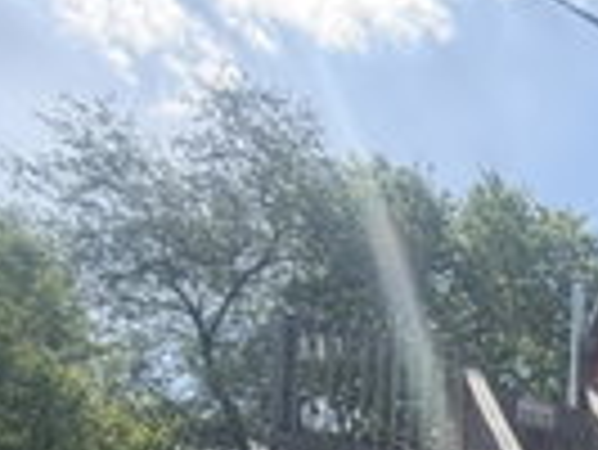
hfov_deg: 26.0
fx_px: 934
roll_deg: +1.4
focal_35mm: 54
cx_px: 899
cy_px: 630
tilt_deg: +7.6
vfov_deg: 23.1
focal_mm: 2.22
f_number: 2.2
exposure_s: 1/518
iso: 40
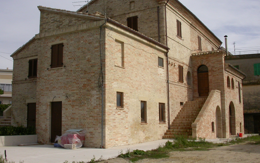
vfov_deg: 31.2
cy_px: 72
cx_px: 129
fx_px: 290
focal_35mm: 41
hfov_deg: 48.2
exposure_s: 1/587
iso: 100
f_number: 7.5
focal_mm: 7.85
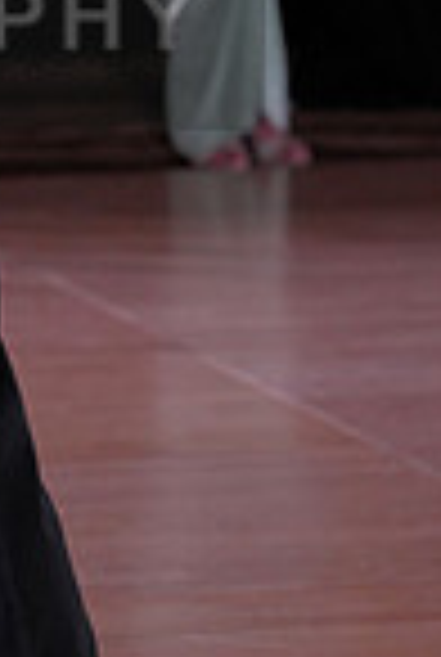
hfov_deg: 3.3
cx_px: -353
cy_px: -18
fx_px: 7534
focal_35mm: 412
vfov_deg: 5.0
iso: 1000
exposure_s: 1/400
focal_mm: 104
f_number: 4
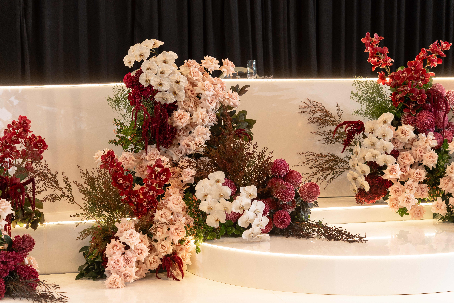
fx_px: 946
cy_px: 152
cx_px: 227
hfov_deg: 27.0
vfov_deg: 18.2
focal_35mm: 75
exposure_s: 1/200
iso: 1000
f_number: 4
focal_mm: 75
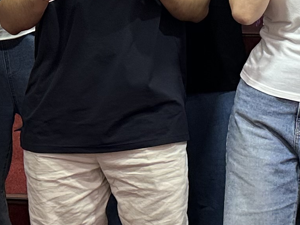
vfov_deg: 11.4
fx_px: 1100
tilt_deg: -4.3
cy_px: -52
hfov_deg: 15.2
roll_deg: -0.7
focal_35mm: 127
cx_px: 318
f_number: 1.78
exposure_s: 1/120
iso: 160
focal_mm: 6.86
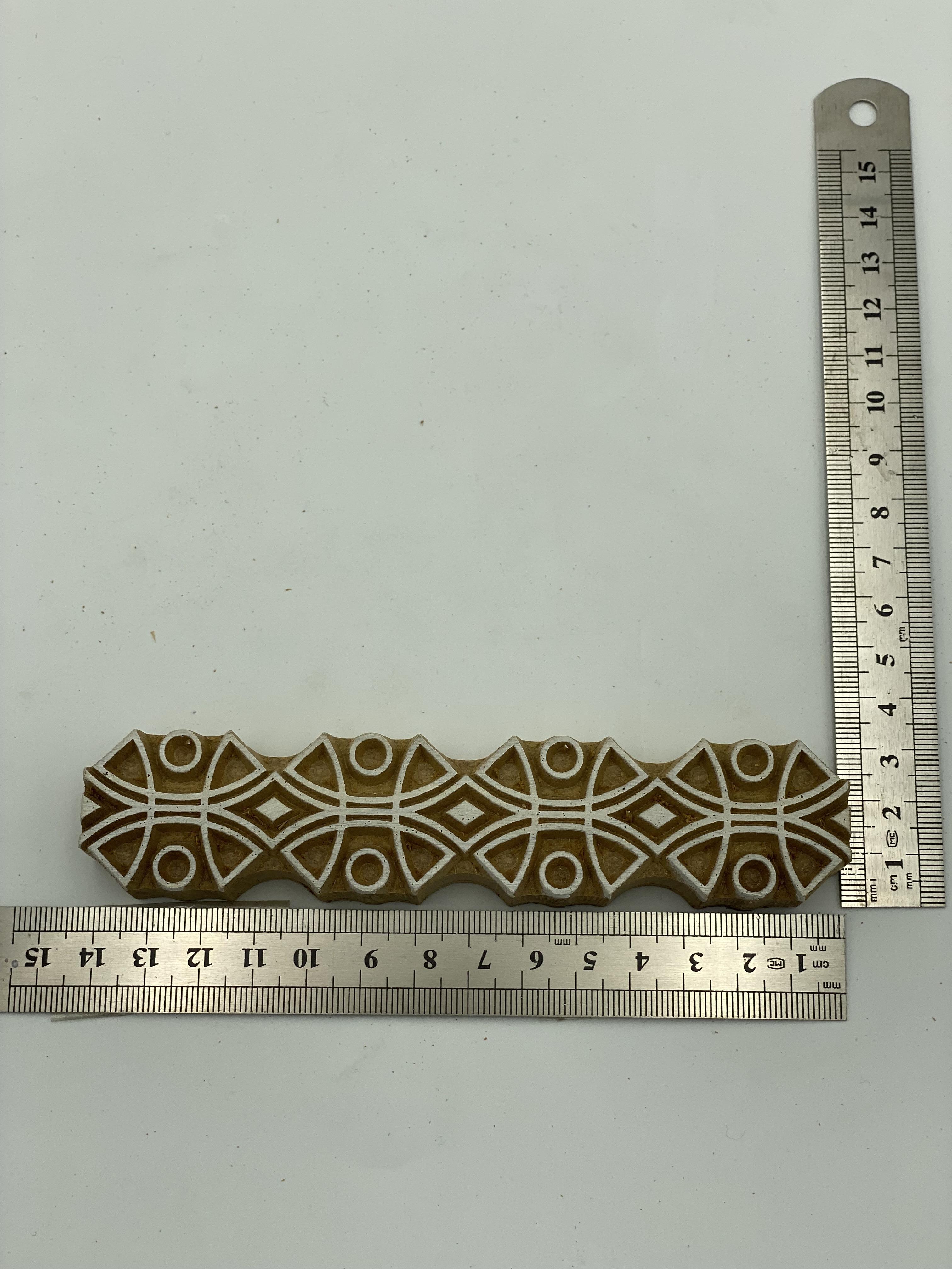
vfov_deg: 36.8
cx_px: 476
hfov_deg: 28.0
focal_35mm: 52
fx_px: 1907
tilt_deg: -75.7
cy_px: 634
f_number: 2
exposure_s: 1/856
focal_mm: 6
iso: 20
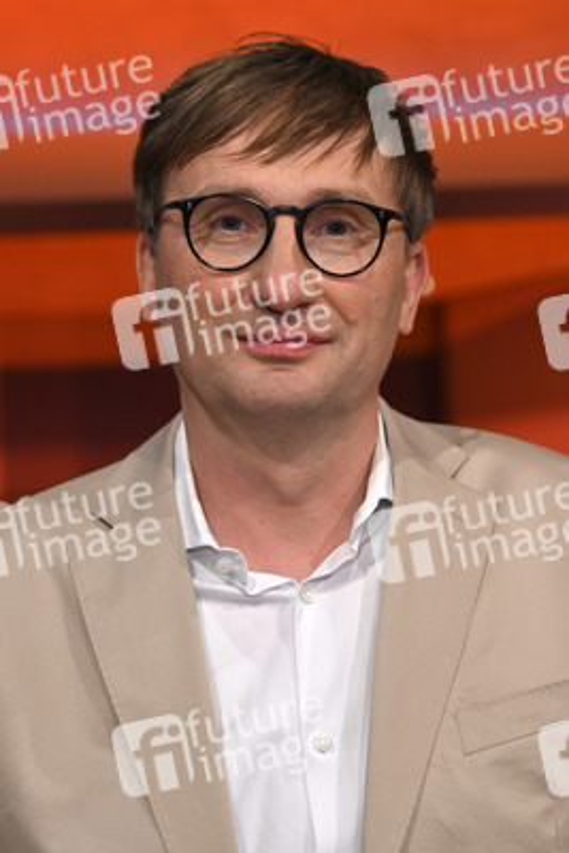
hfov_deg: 30.5
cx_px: 284
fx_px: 1042
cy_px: 426
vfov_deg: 44.5
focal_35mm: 44
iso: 400
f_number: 2.8
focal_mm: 44
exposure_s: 1/200
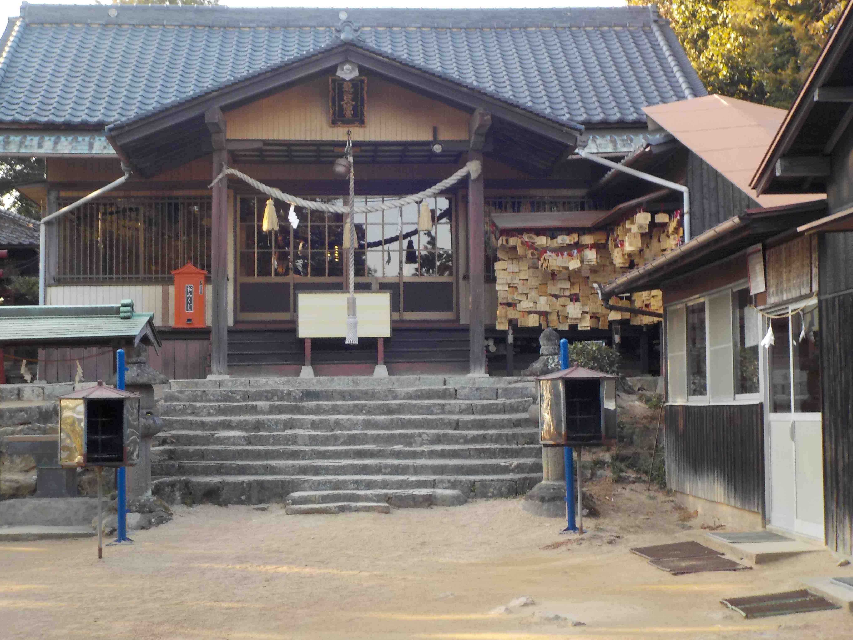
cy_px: 322
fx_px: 1454
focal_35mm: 59
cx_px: 426
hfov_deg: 32.7
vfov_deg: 24.8
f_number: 4.7
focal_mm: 7.9
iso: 125
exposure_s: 1/60
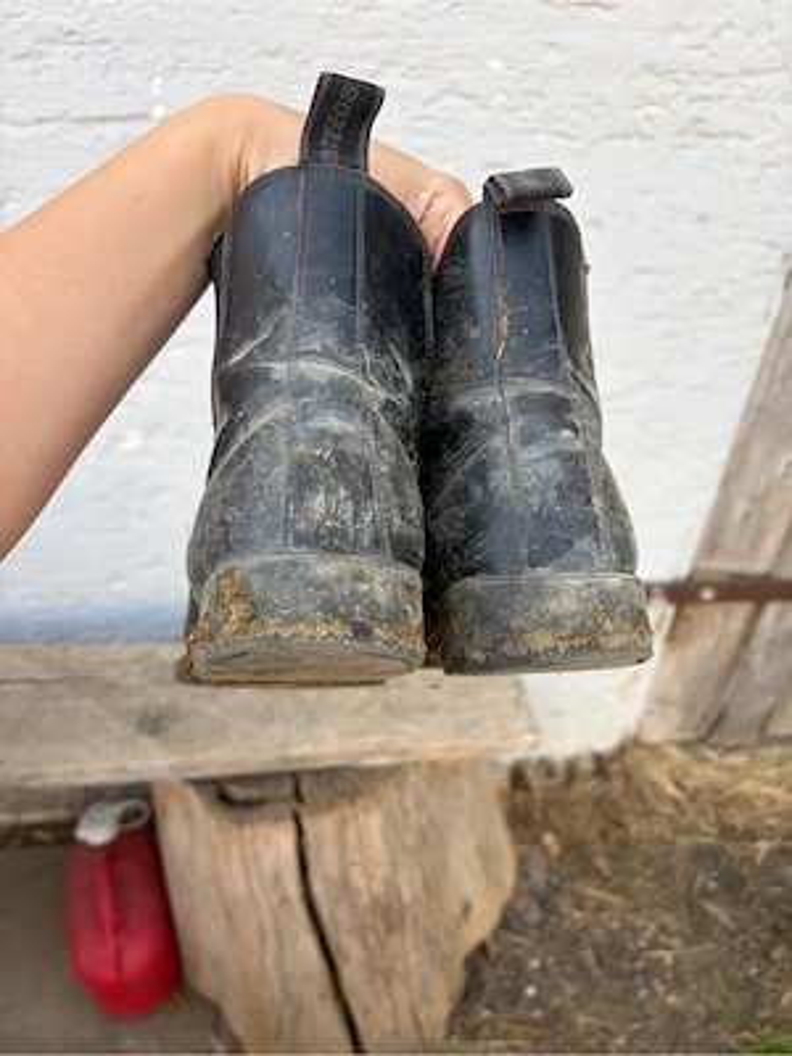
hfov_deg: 53.1
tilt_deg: -35.2
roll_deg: -3.7
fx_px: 793
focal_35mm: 26
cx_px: 396
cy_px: 528
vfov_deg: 67.3
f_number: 1.6
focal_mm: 5.96
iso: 40
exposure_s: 1/279
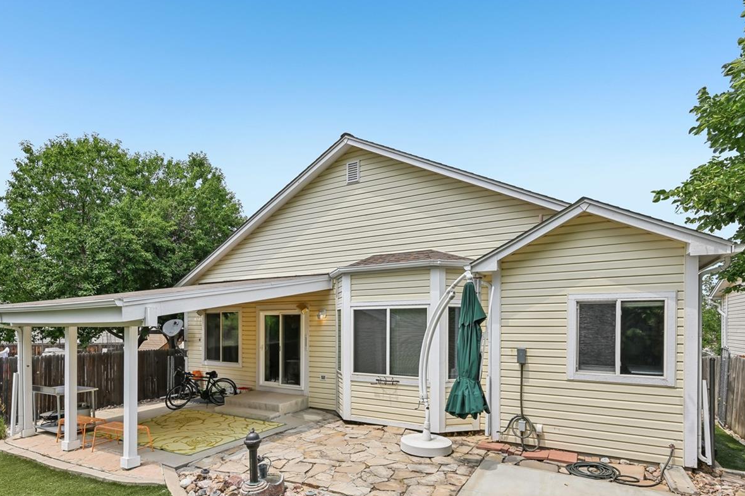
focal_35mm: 19
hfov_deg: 86.9
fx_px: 393
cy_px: 324
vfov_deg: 63.2
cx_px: 357
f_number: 10
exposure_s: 1/100
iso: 64
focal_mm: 14
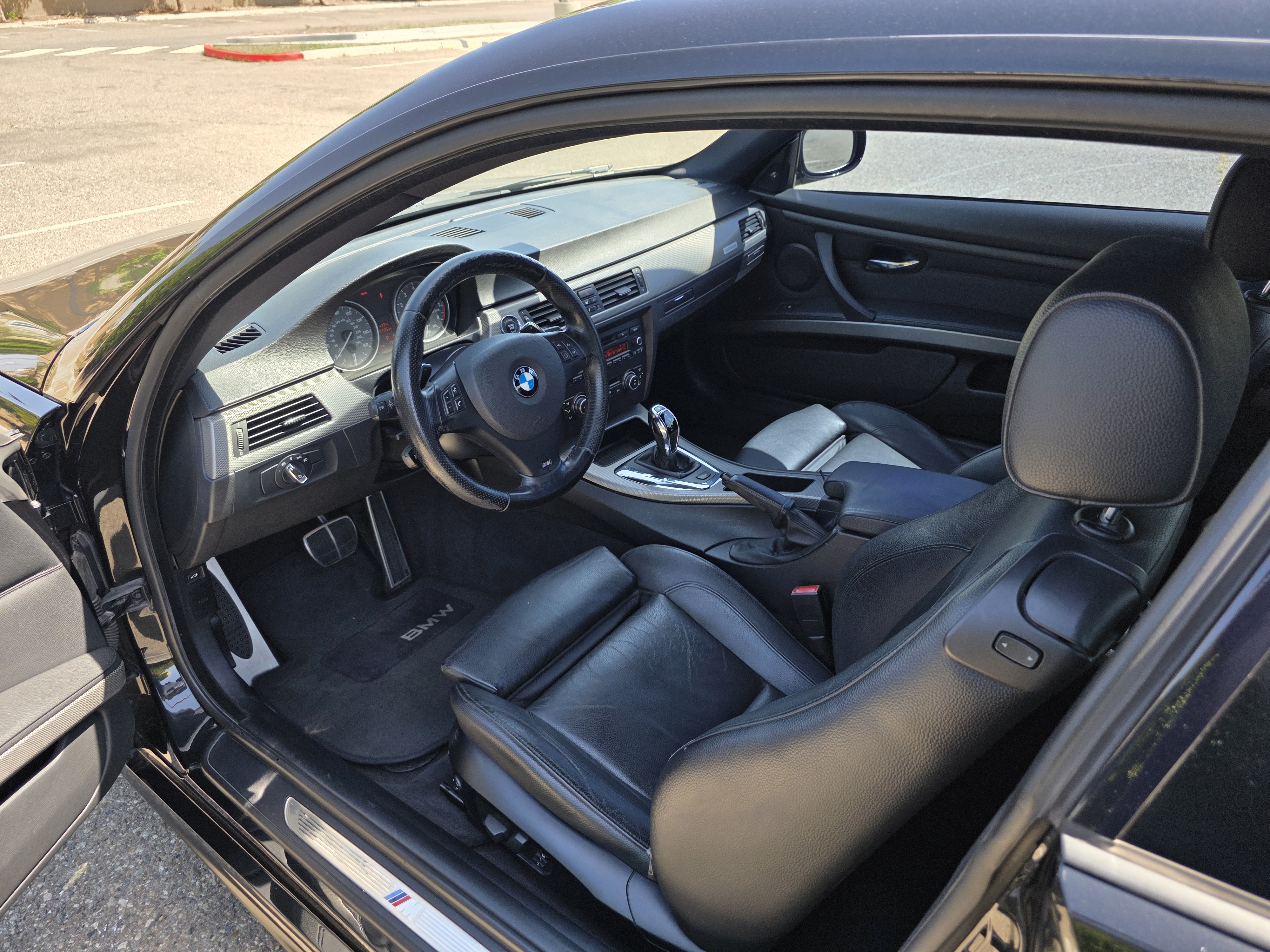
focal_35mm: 23
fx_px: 844
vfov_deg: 58.9
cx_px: 635
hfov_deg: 73.9
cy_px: 476
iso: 32
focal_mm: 6.3
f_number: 1.7
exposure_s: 1/359
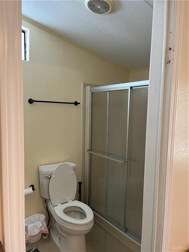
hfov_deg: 53.1
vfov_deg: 67.3
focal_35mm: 26
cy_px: 126
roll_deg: -0.6
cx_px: 94
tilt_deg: -4.5
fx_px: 189
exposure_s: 1/60
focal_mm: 5.1
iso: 160
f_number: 1.6
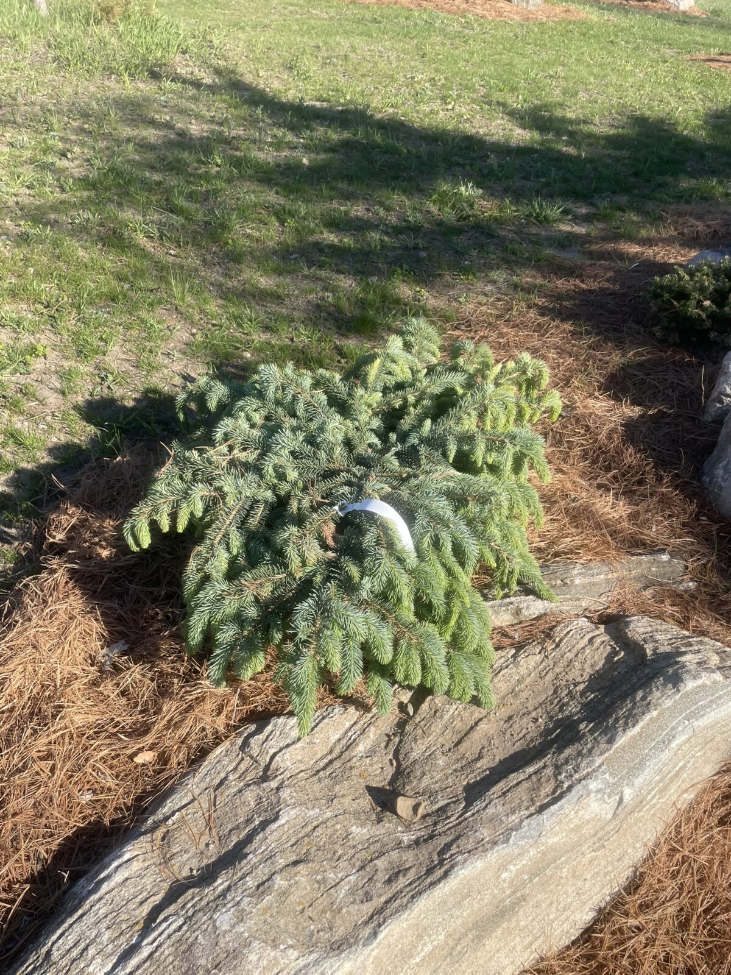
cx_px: 366
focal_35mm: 26
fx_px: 732
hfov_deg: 53.1
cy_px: 488
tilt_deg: -33.8
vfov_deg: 67.3
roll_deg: -3.1
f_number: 1.6
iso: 32
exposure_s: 1/1916
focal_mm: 4.2
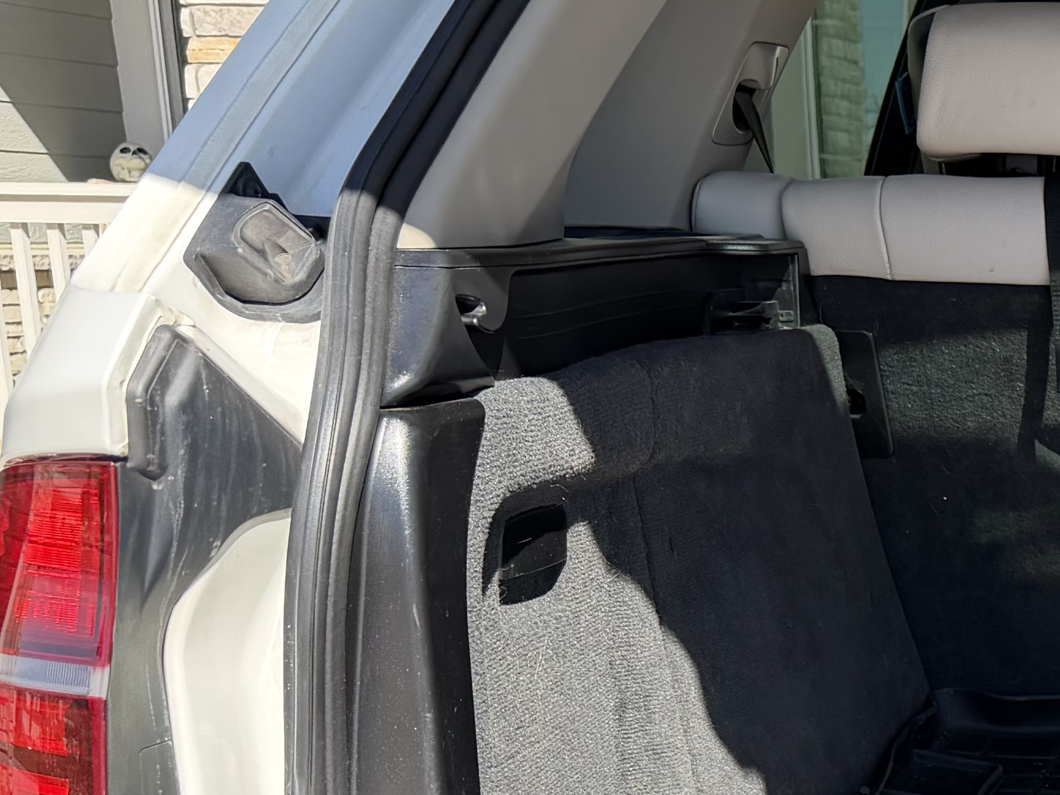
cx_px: 1474
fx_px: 2205
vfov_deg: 19.7
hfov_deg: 23.1
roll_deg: -0.7
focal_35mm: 72
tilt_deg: -14.1
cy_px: 827
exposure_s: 1/1410
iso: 100
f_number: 1.78
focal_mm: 6.76
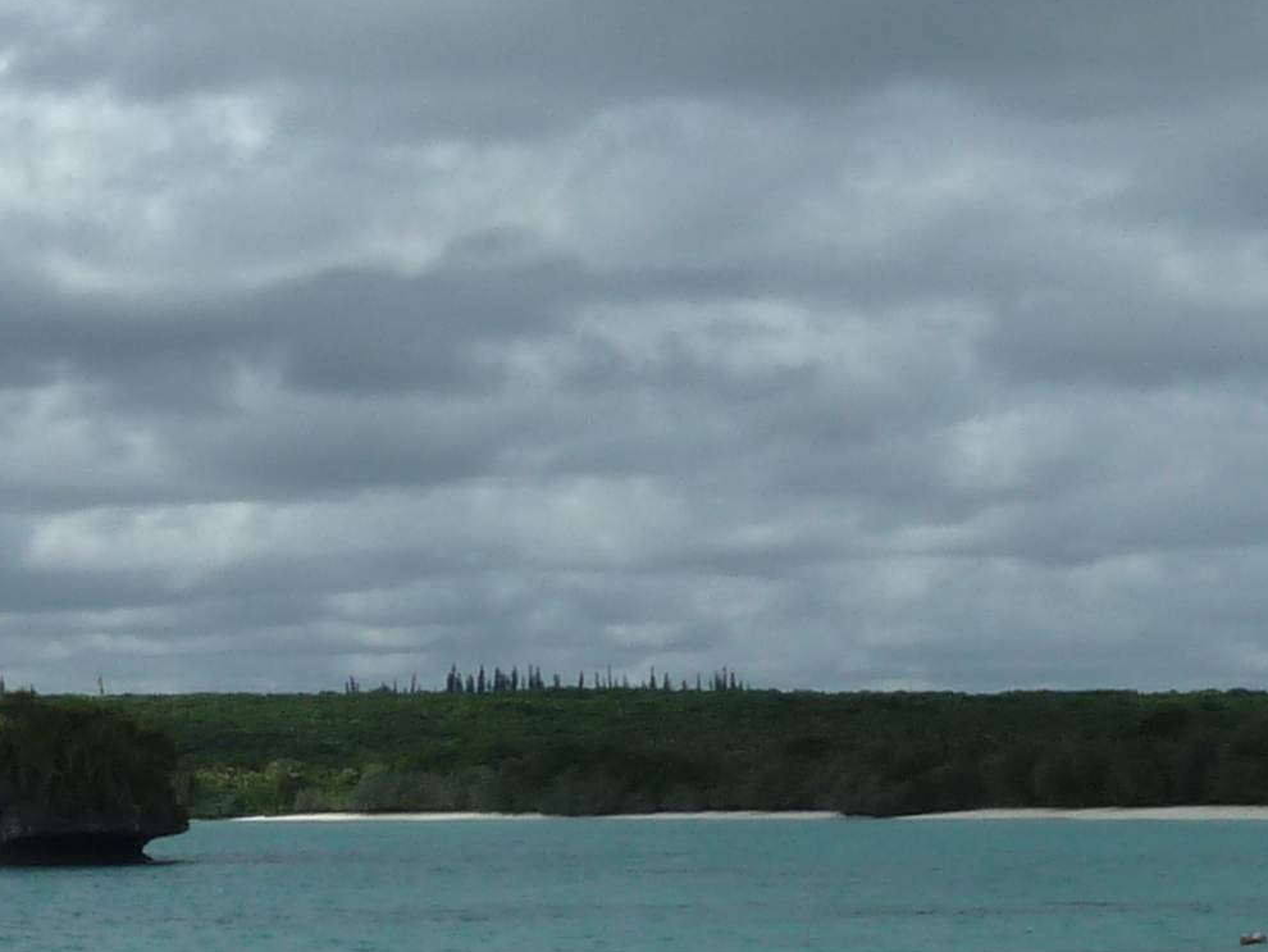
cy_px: 973
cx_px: 236
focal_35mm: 101
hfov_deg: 19.2
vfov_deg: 14.4
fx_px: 3701
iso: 80
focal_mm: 4.1
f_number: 5.6
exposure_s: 1/640
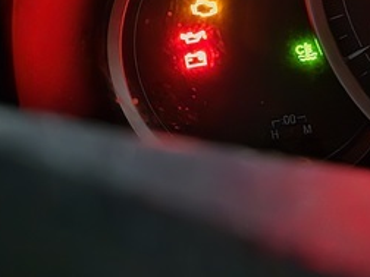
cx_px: 272
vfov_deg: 18.9
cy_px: -69
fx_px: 780
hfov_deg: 26.4
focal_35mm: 73
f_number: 1.8
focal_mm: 5.4
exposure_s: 1/50
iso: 1600
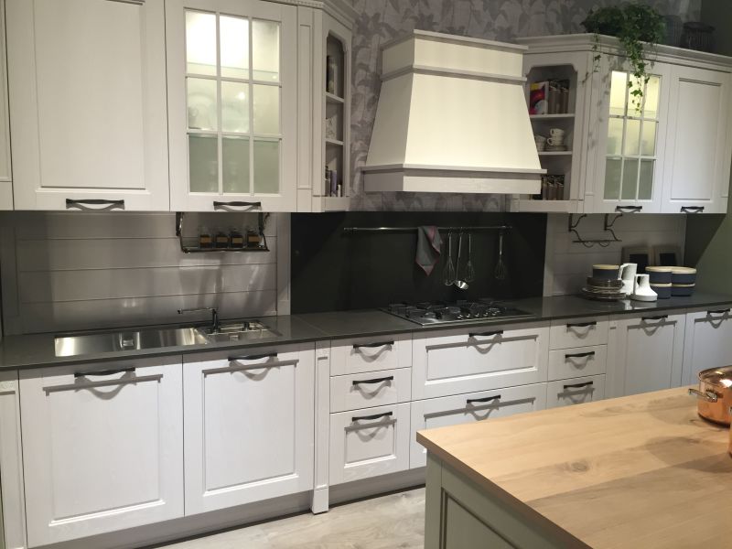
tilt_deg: -7.5
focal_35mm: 29
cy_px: 274
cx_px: 366
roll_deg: -1.5
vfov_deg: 48.2
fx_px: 613
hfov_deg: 61.7
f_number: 2.2
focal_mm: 4.15
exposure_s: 1/33
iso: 80
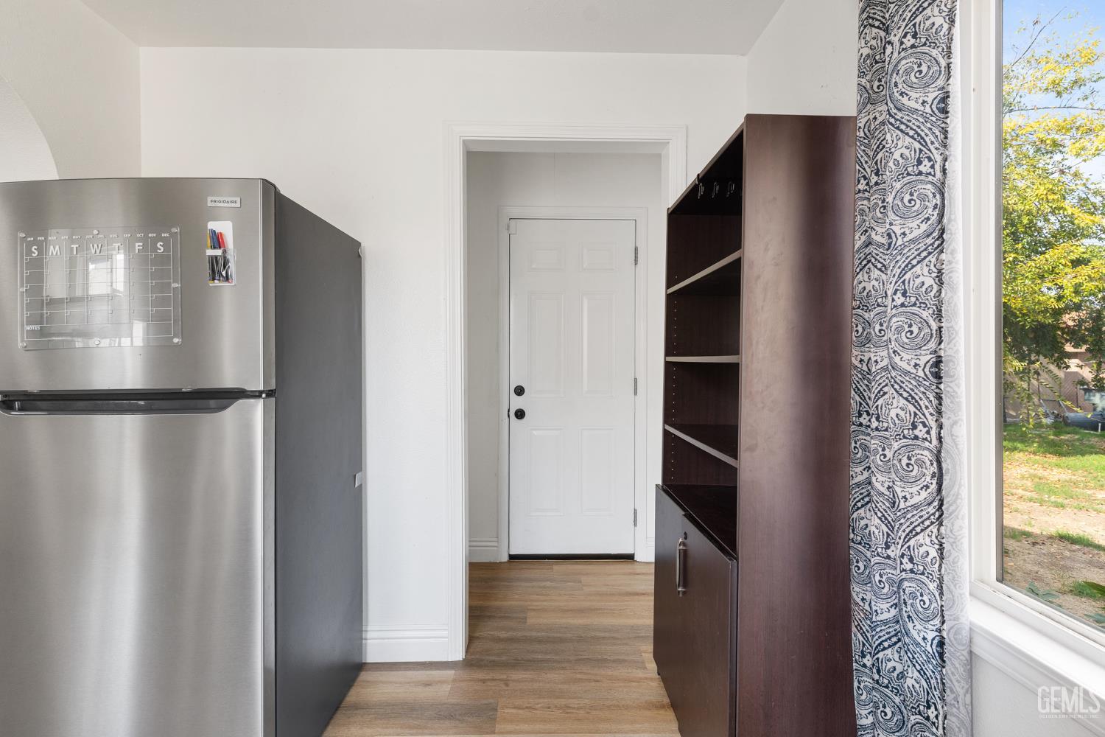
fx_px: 522
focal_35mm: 17
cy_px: 368
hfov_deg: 93.3
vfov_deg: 70.4
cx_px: 552
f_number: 5.6
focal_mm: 17
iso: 400
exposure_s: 1/10
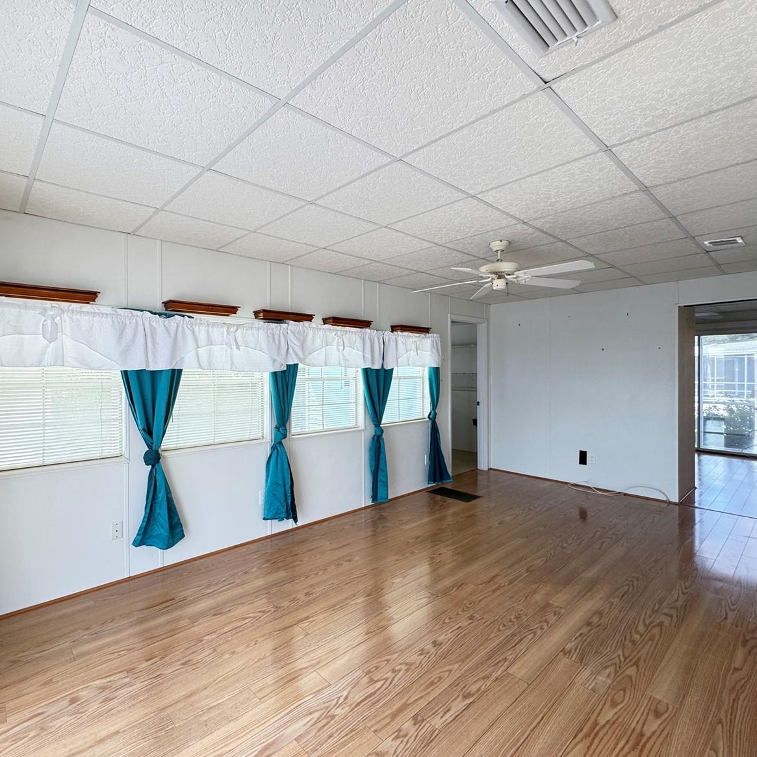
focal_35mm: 17
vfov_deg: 84.0
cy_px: 372
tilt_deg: -0.6
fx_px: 421
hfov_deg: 83.3
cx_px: 315
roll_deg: +0.2
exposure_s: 1/60
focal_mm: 2.22
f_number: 2.2
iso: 160
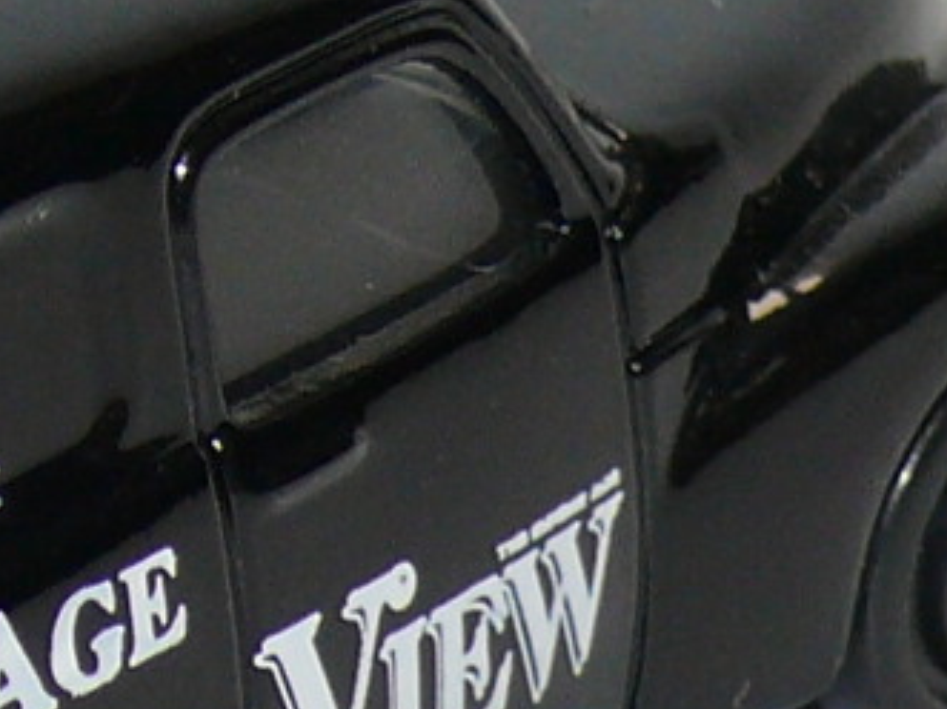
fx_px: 13482
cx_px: -257
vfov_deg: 3.0
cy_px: 312
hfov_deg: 4.0
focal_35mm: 493
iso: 100
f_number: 4
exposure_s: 1/30
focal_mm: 13.4
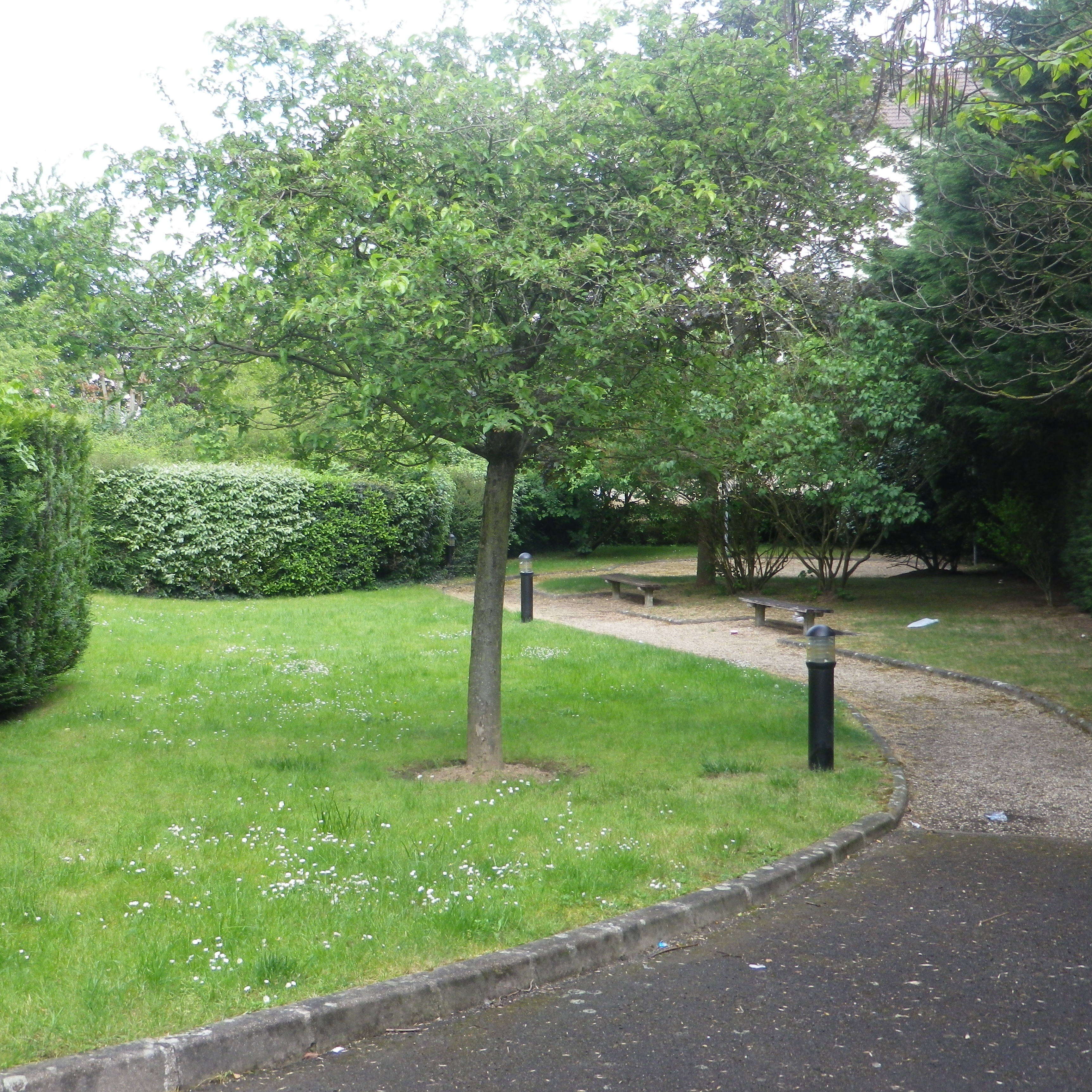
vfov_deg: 36.8
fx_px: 1642
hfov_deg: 36.8
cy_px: 546
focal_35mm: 46
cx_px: 521
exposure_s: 1/80
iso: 80
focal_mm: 7
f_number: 4
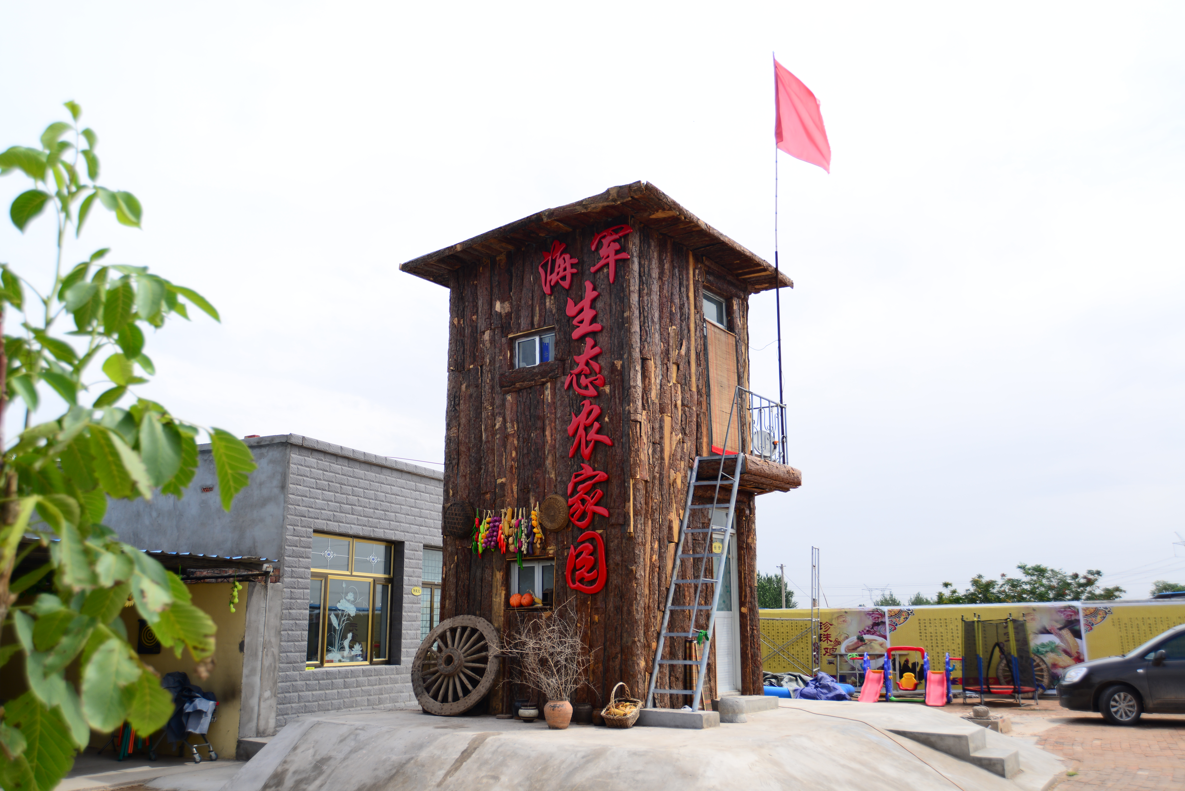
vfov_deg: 43.6
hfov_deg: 61.9
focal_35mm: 30
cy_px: 396
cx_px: 592
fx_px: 988
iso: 100
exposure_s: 1/500
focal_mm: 30
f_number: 4.5
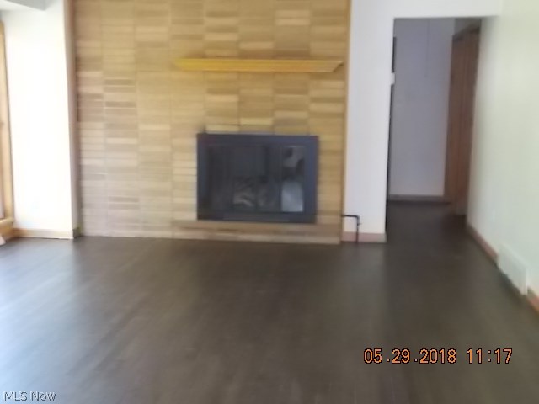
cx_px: 270
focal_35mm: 44
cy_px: 202
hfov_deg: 42.9
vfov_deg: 32.9
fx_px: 685
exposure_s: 1/30
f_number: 4.2
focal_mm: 7.9
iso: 640
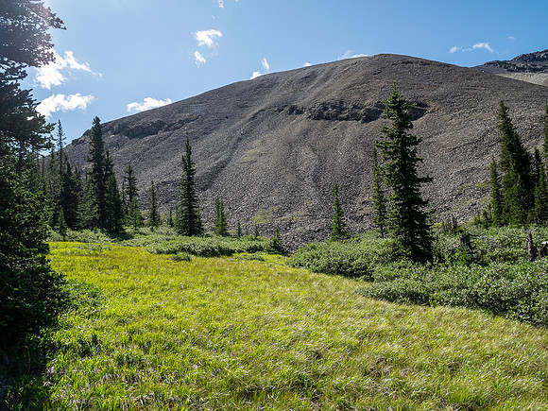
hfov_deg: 71.6
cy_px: 206
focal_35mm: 24
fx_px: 380
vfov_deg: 56.8
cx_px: 274
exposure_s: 1/160
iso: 200
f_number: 8
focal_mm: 12
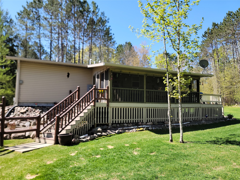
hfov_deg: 71.6
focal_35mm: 24
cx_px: 120
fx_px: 166
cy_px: 90
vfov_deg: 56.8
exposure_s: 1/357
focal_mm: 6.7
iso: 16
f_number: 1.8
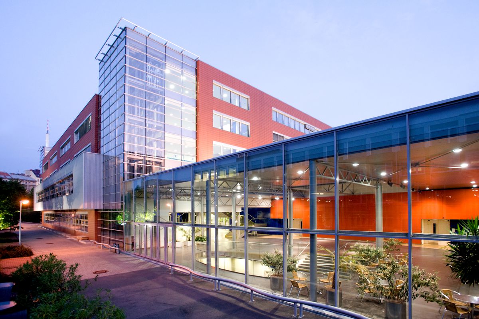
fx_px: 226
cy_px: 160
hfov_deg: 93.3
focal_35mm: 17
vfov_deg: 70.3
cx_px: 240
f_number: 5
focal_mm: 17
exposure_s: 1/15
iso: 800
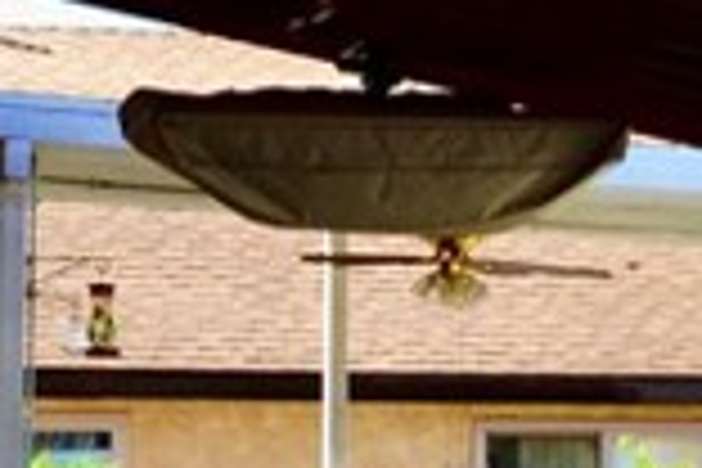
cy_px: 308
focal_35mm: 197
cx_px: 702
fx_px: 3841
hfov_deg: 10.4
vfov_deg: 7.0
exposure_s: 1/250
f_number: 10
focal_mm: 20
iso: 400
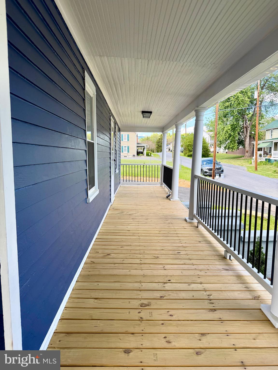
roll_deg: -1.1
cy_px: 185
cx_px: 139
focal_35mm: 24
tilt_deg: -7.0
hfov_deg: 56.8
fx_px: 257
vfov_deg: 71.6
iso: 100
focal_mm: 6.76
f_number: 1.78
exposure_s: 1/742
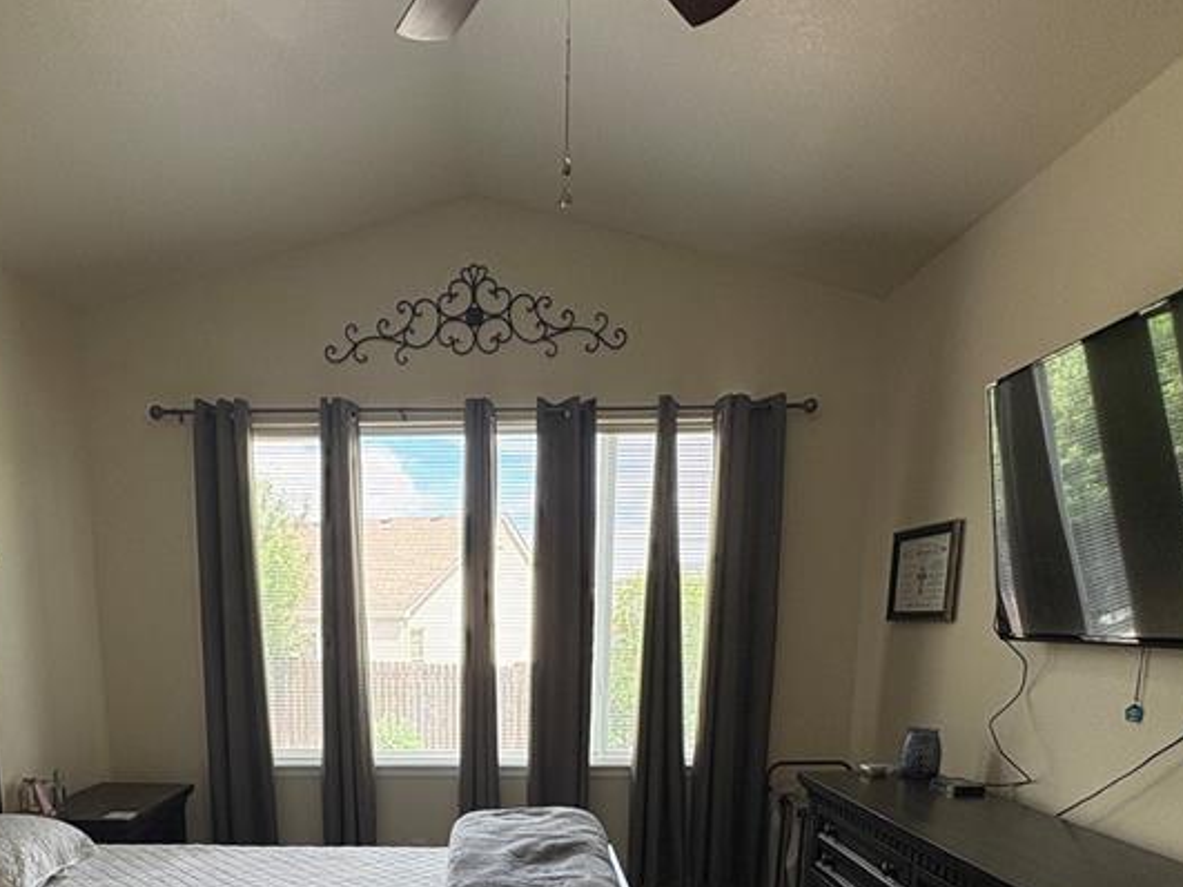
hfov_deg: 64.7
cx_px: 466
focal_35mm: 27
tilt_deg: -11.2
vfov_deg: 46.3
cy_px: 801
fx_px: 923
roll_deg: +0.4
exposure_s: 1/122
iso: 125
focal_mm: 2.22
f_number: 2.2
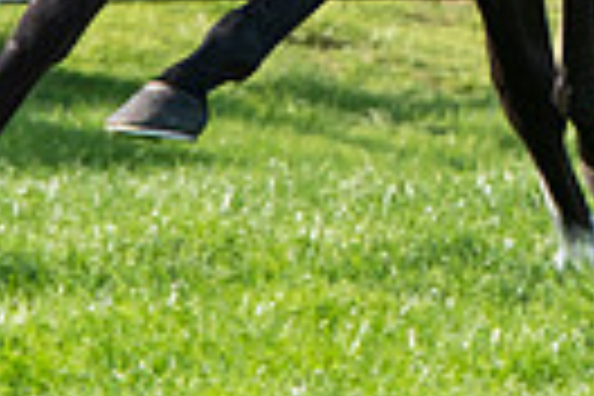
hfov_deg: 1.8
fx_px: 18974
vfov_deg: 1.2
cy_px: -434
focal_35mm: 1150
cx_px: 662
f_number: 6.3
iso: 640
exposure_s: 1/1600
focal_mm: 175
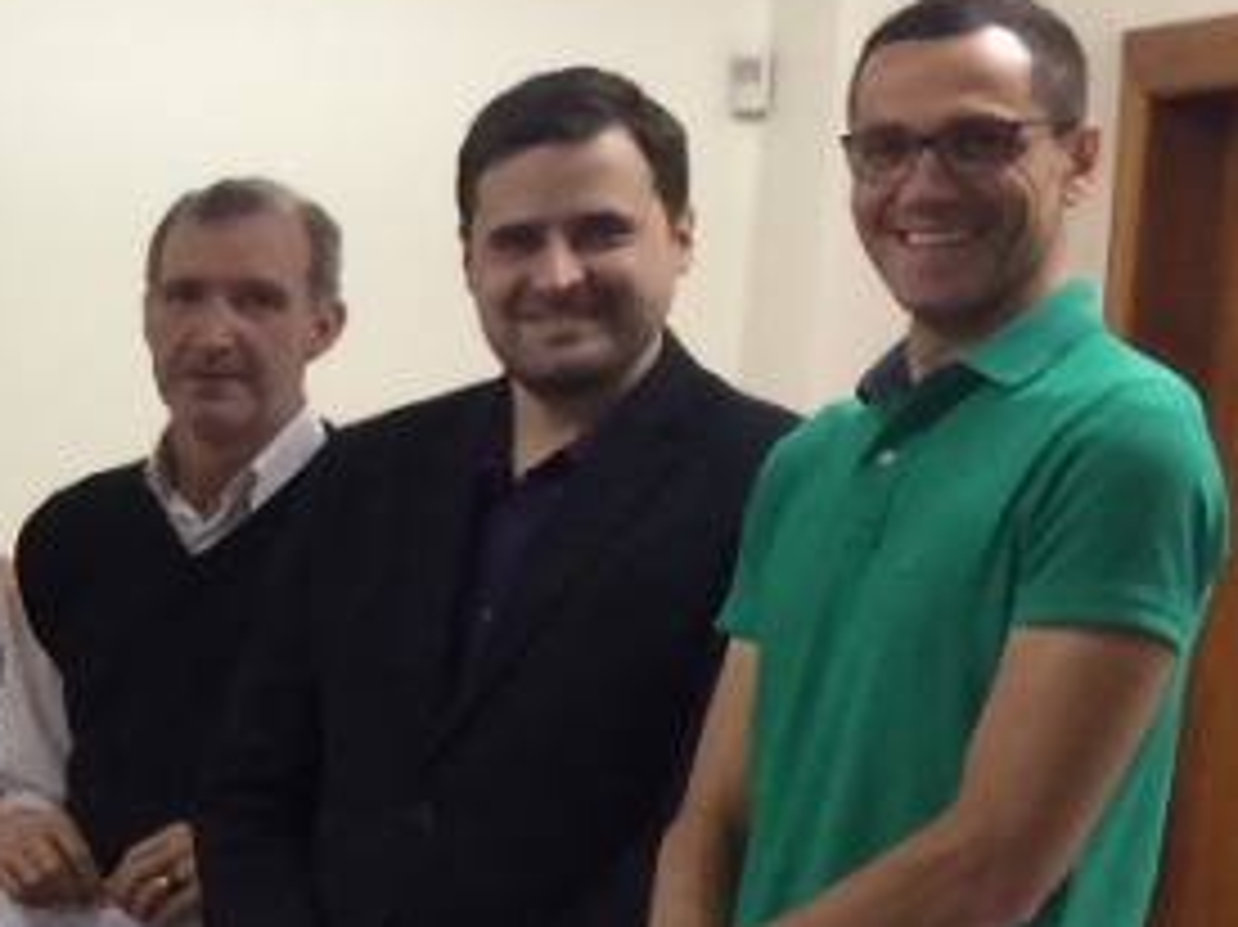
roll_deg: -1.3
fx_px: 5434
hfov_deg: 11.1
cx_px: -1634
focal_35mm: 152
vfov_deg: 9.6
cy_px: 1215
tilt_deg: -7.4
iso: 80
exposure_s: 1/30
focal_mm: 4.15
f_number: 2.2
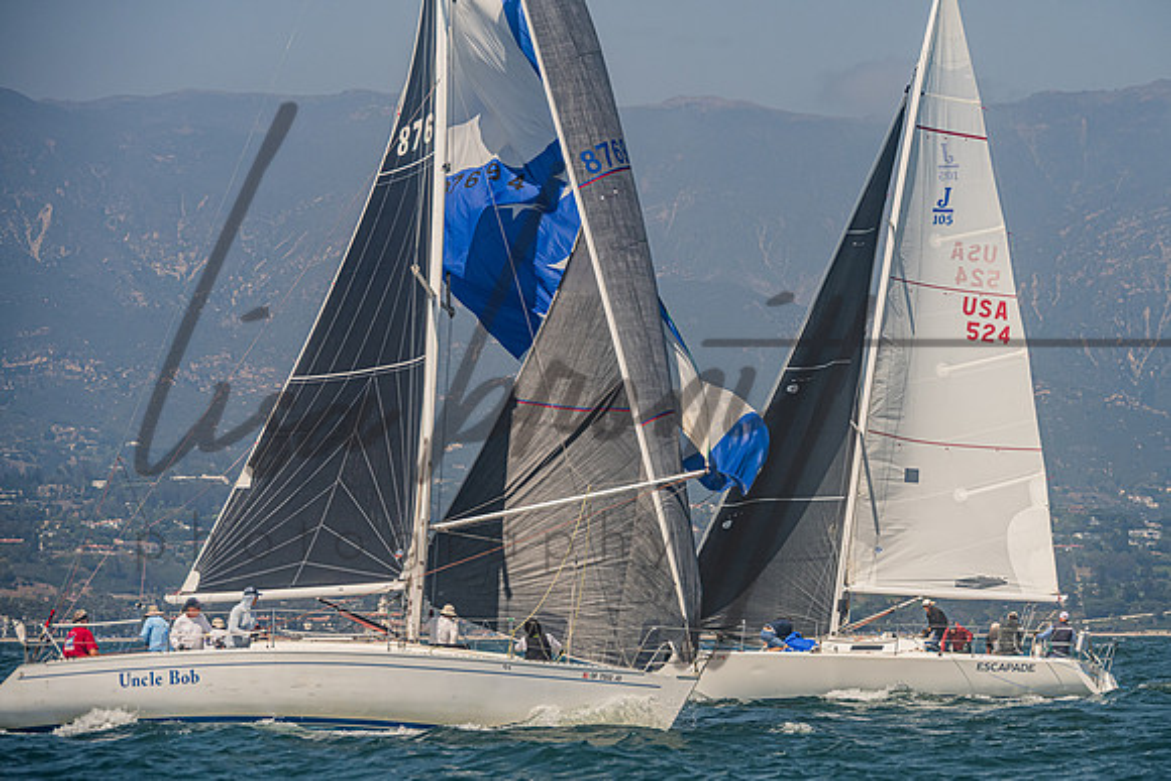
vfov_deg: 6.9
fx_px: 6450
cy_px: 374
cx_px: 676
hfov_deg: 10.4
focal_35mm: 198
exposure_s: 1/2000
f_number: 8
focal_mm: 170
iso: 400
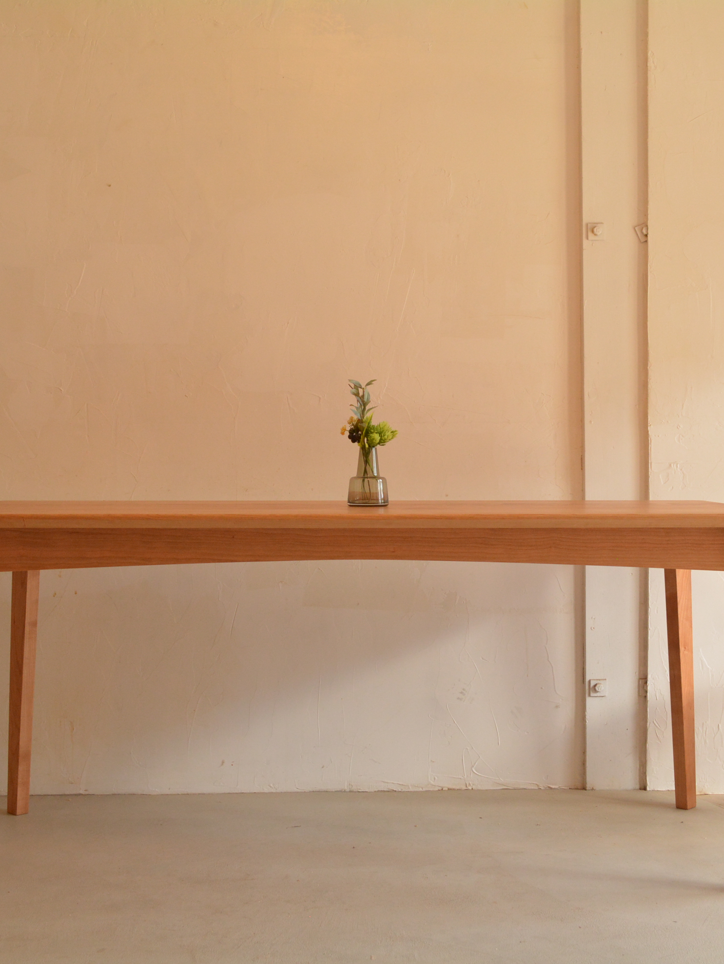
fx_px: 1338
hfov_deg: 30.3
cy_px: 484
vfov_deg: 39.7
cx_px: 394
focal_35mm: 48
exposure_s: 1/100
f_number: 6.3
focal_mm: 22
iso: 1000
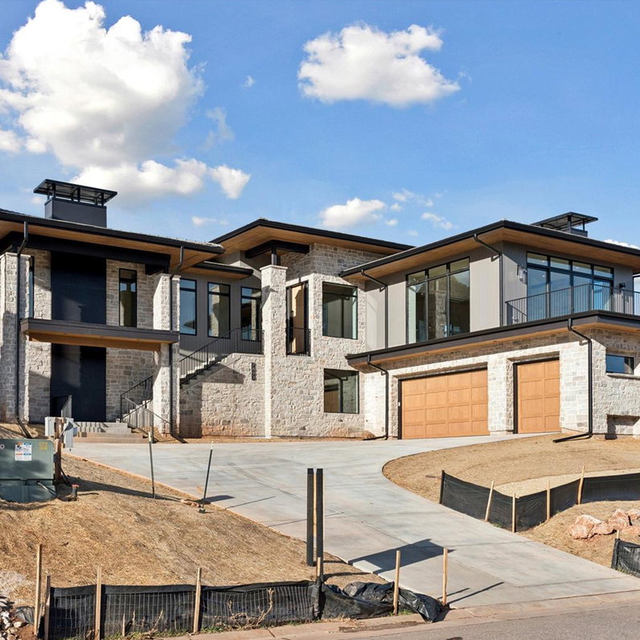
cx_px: 315
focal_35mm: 41
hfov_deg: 40.9
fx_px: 858
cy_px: 320
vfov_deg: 40.9
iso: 400
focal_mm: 32
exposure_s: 1/1250
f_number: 8
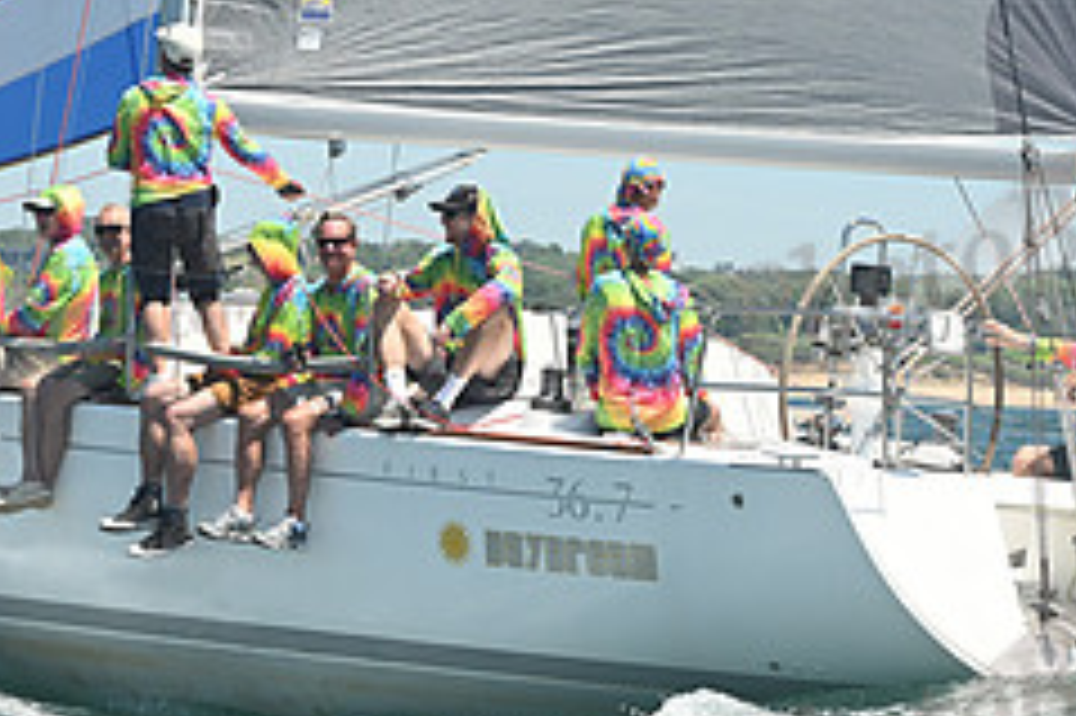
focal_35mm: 170
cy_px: 70
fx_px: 5077
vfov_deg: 8.0
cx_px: 500
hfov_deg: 12.1
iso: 320
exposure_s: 1/1000
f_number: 7.1
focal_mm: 70
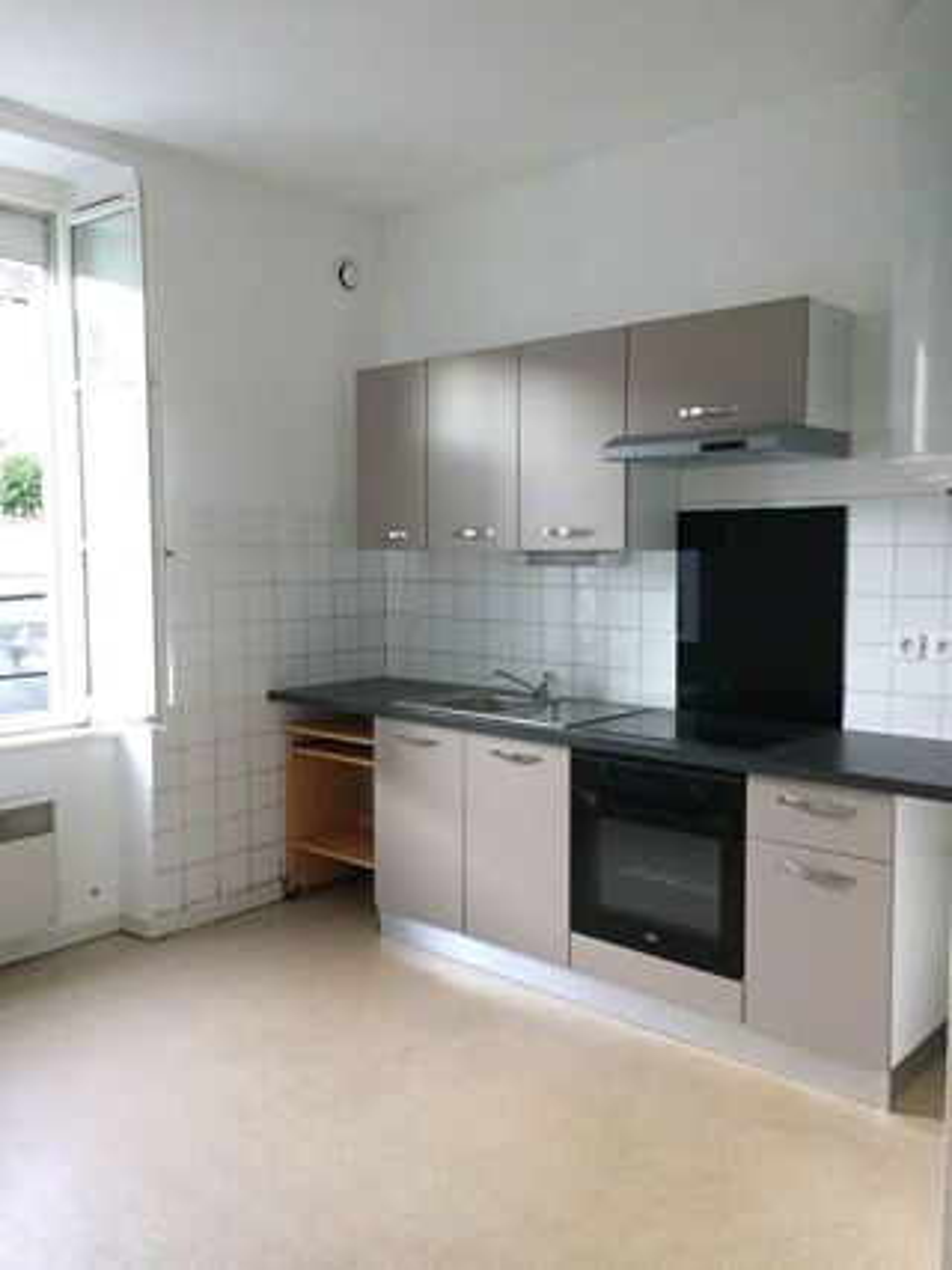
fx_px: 1064
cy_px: 635
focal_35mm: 29
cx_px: 476
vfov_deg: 61.7
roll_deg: -0.6
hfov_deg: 48.2
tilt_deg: -3.5
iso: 250
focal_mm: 4.15
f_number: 2.2
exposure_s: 1/33
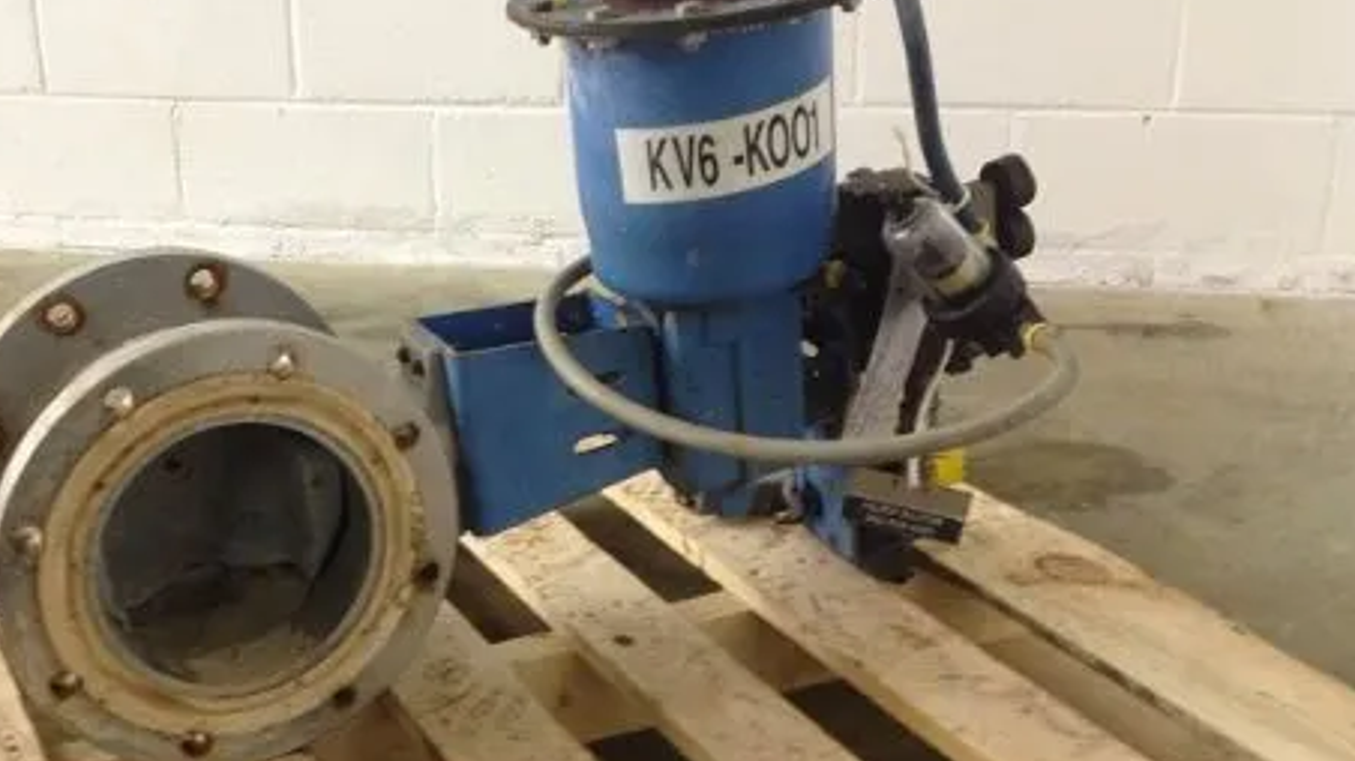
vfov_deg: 22.2
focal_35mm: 54
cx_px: 435
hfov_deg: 38.0
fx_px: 1940
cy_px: 455
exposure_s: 1/20
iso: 160
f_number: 2.4
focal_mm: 4.28
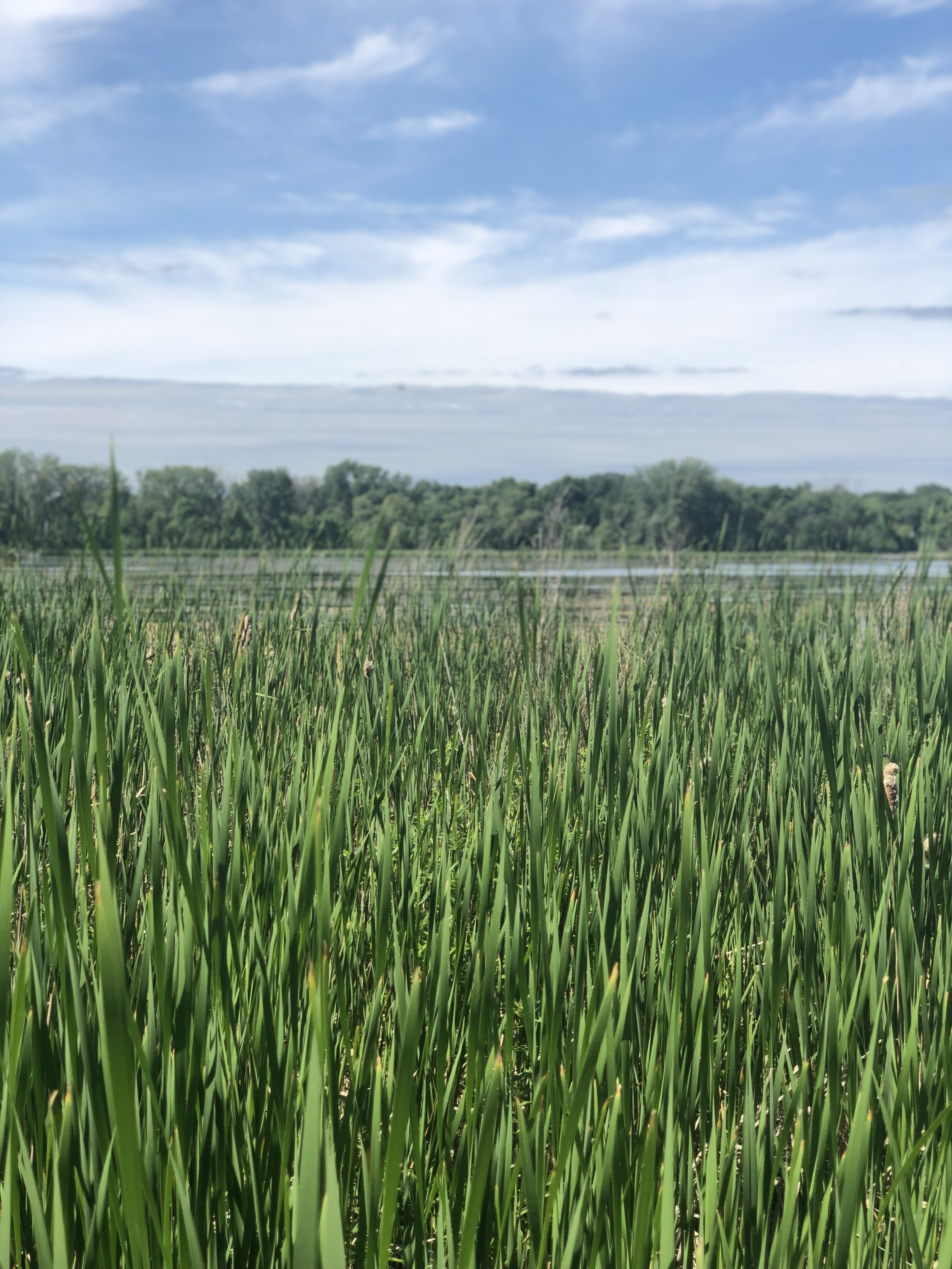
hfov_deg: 28.0
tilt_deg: -1.0
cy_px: 634
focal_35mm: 52
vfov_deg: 36.8
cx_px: 476
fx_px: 1907
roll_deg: -0.8
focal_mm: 6
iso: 16
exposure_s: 1/1200
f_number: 2.4
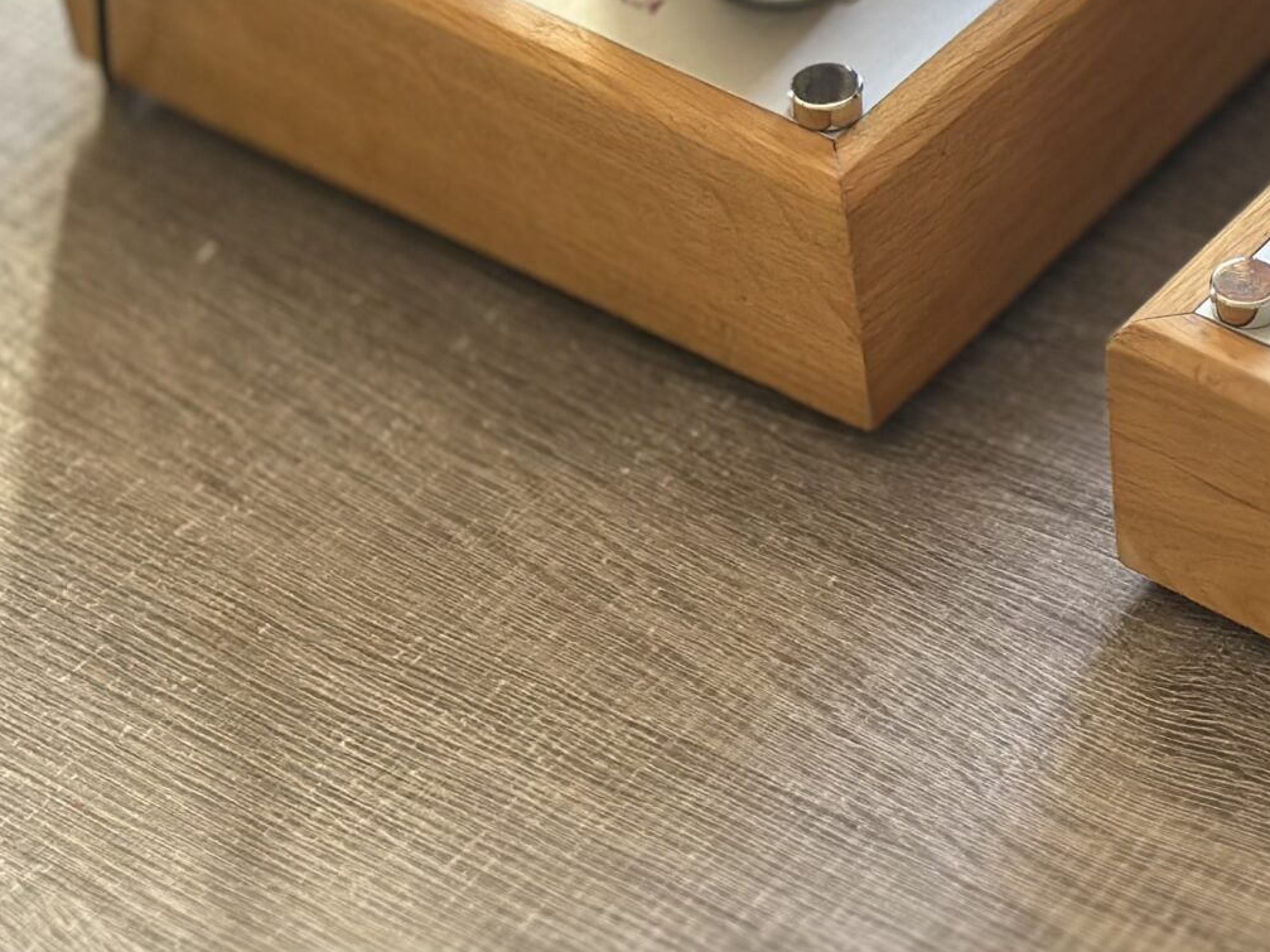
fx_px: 4475
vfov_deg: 12.0
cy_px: 69
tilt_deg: -38.5
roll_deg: +0.9
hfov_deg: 15.7
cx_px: 1363
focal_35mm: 122
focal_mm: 6.86
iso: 125
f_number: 1.78
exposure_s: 1/98
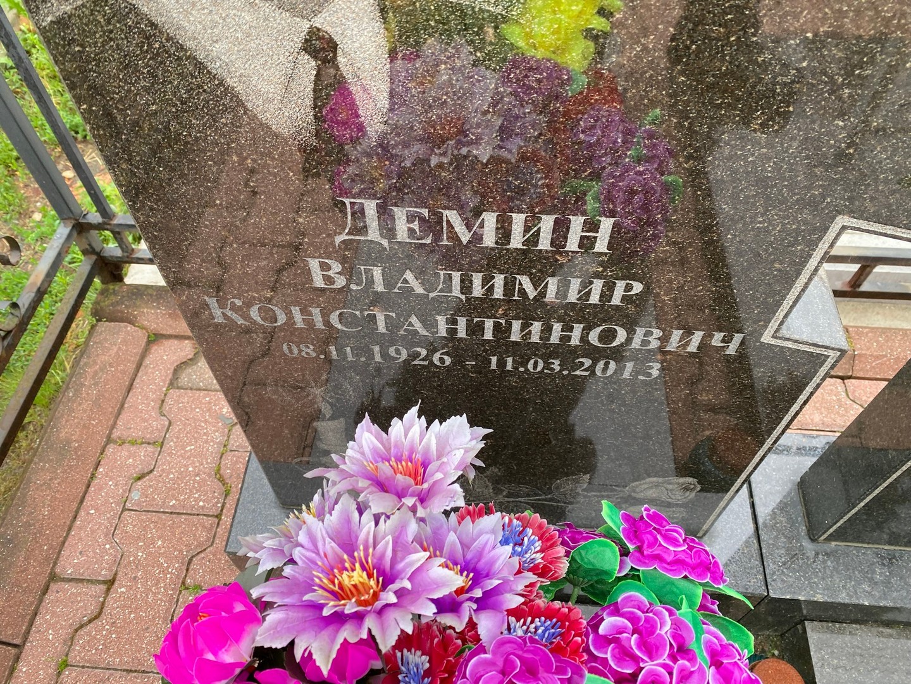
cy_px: 342
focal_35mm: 26
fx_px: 684
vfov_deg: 53.1
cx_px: 456
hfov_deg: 67.3
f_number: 1.8
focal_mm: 4.25
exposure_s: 1/121
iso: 64
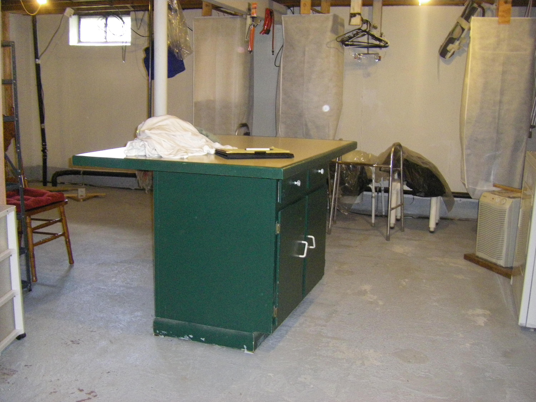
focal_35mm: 38
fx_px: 588
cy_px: 201
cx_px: 268
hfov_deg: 49.0
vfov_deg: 37.7
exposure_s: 1/50
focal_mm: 6.3
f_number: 3.5
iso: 800
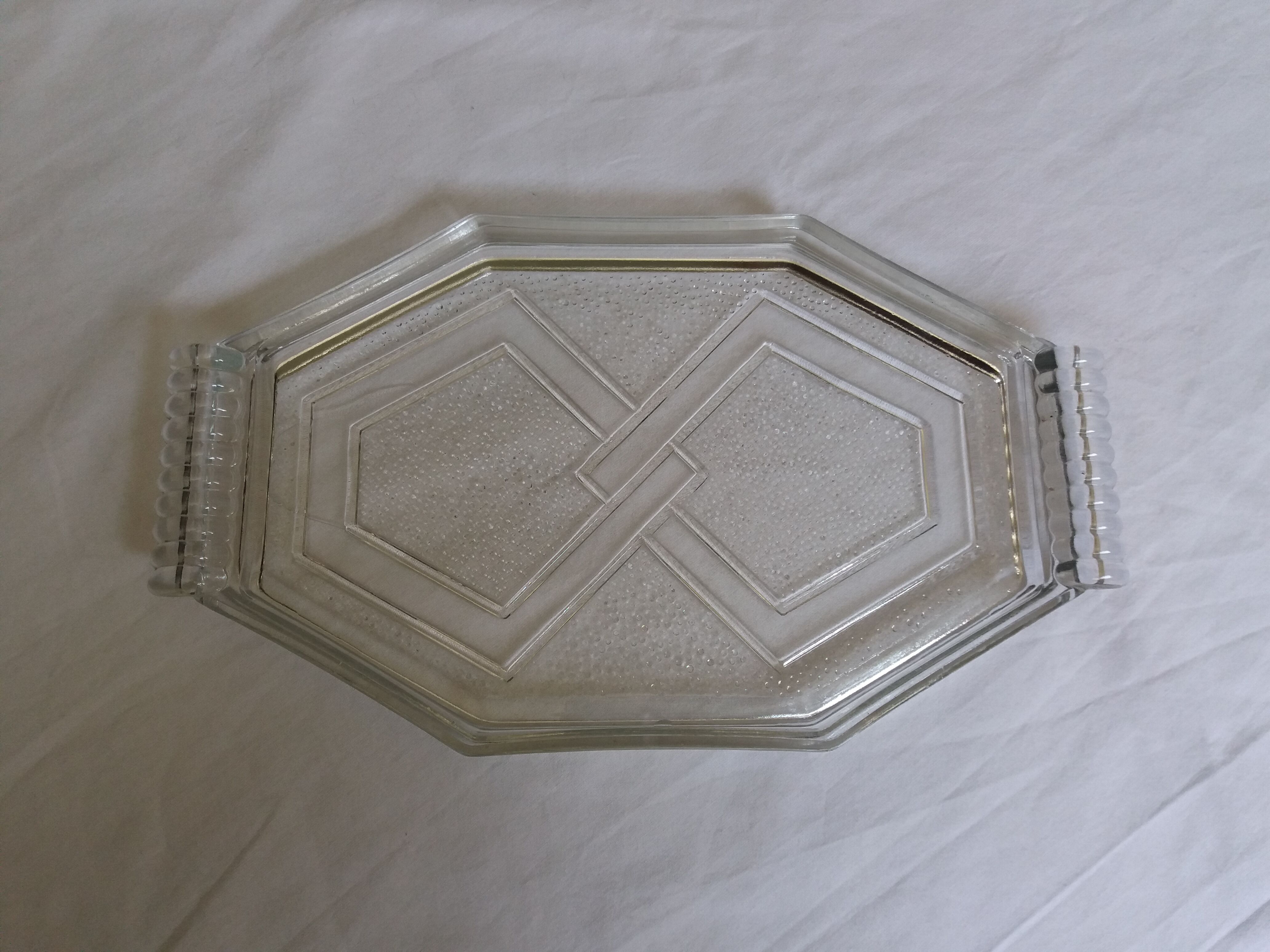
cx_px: 635
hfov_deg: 63.4
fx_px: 1027
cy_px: 476
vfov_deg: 49.7
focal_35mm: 28
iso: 80
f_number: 1.9
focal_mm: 3.7
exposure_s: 1/100
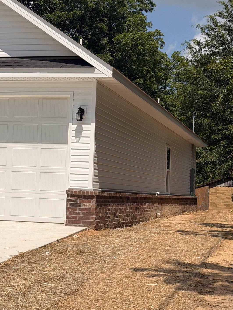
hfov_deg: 18.9
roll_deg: -2.7
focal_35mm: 78
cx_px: 91
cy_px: 154
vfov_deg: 25.0
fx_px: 700
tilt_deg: +3.7
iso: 64
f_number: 1.78
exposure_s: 1/8772
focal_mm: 6.76
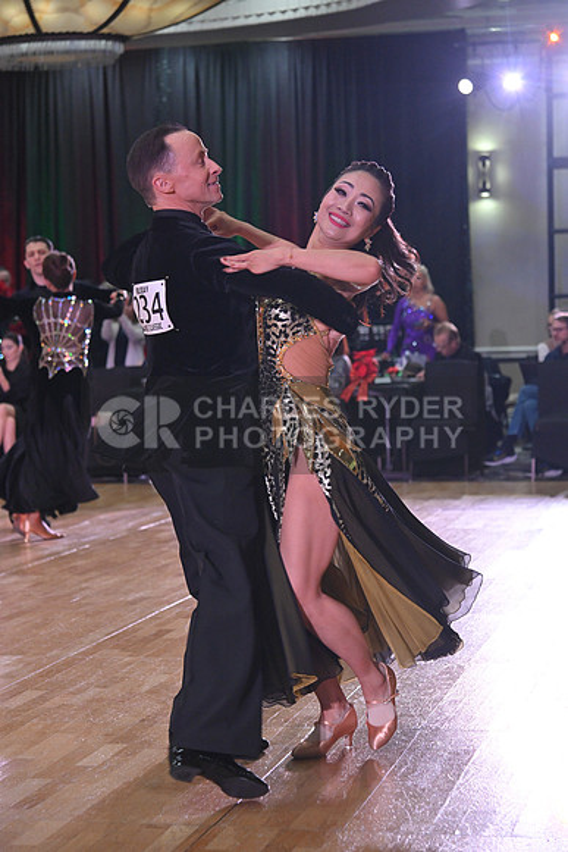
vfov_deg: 24.8
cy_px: 426
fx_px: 1939
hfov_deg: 16.7
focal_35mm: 82
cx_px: 284
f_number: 5
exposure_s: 1/320
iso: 2500
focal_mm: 82
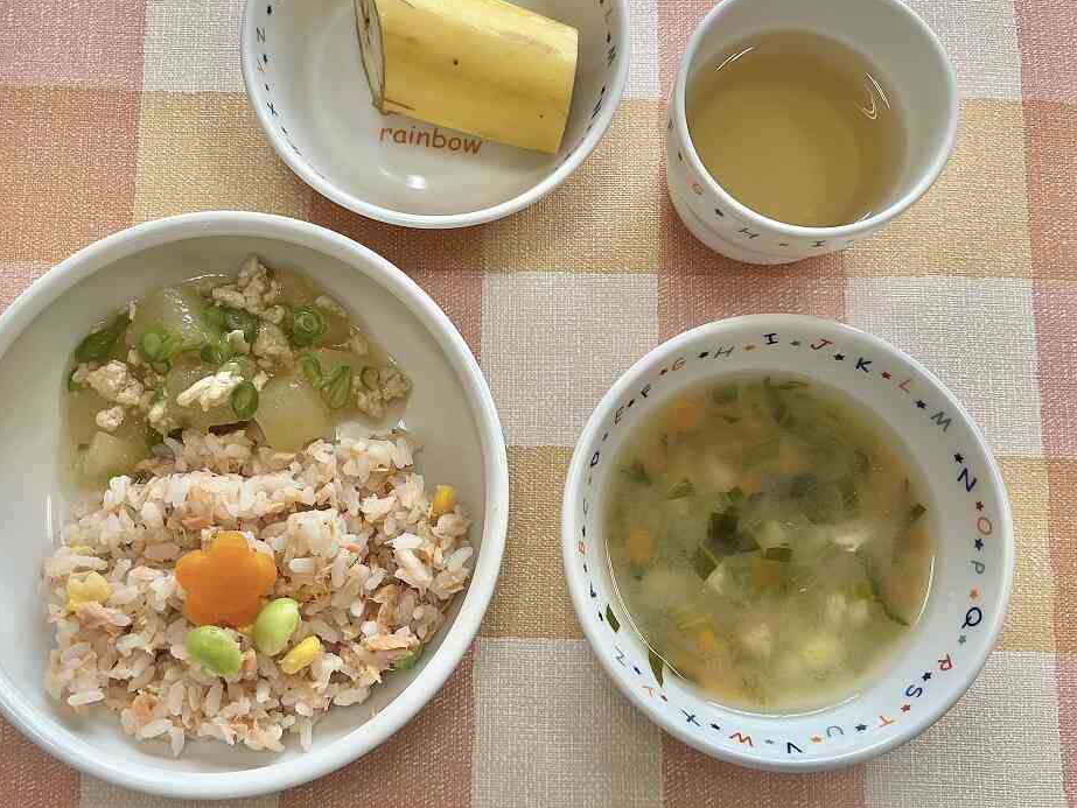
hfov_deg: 48.7
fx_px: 1183
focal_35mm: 38
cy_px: 359
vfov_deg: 37.7
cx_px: 440
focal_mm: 3
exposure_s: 1/205
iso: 20
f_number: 1.8
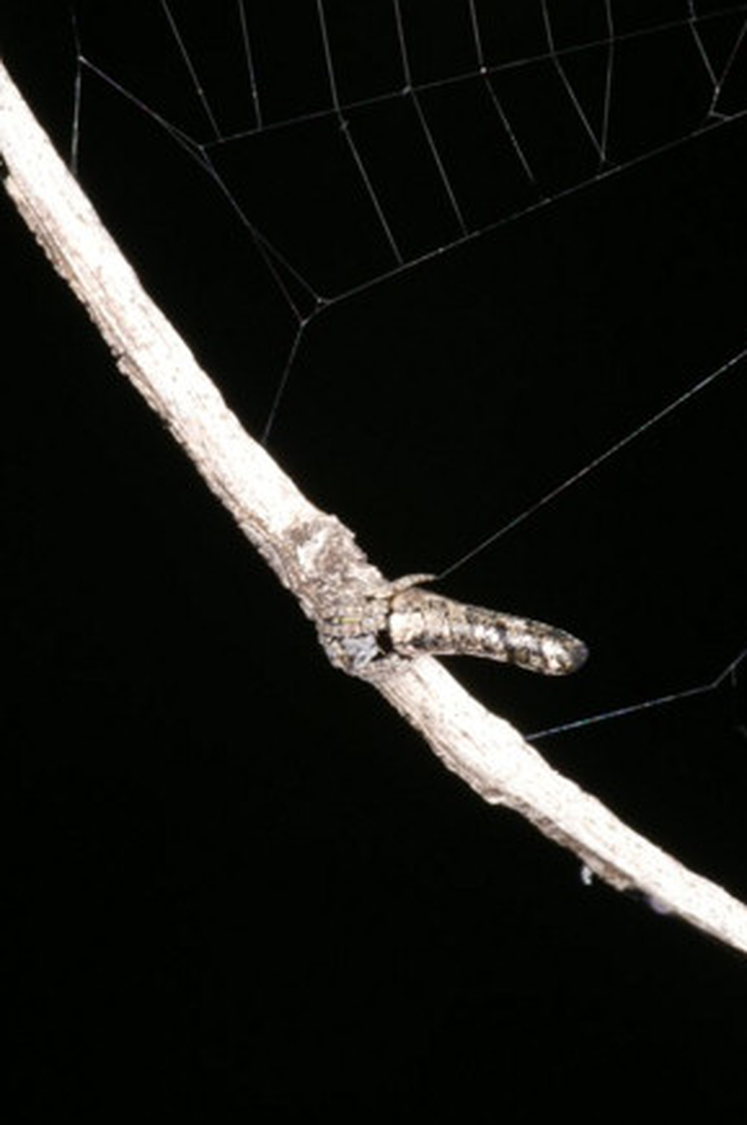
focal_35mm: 207
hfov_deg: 6.6
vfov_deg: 10.0
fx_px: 6458
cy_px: 584
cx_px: 412
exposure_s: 1/60
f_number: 19
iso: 200
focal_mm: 100
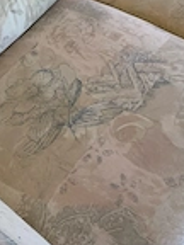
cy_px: 46
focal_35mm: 72
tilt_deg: -47.5
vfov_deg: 26.5
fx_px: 510
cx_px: 89
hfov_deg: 20.4
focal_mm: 4.25
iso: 100
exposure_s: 1/60
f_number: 1.8
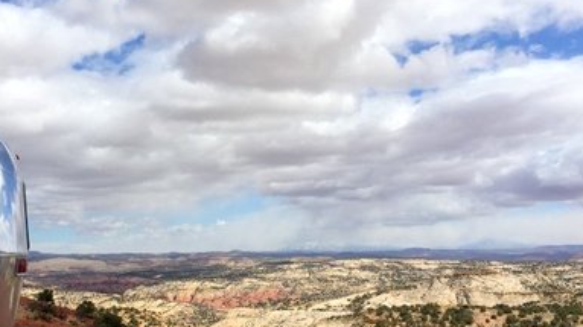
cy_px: 163
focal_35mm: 44
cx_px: 244
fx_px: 680
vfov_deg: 27.1
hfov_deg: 46.2
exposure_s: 1/4950
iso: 32
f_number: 2.2
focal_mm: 4.15
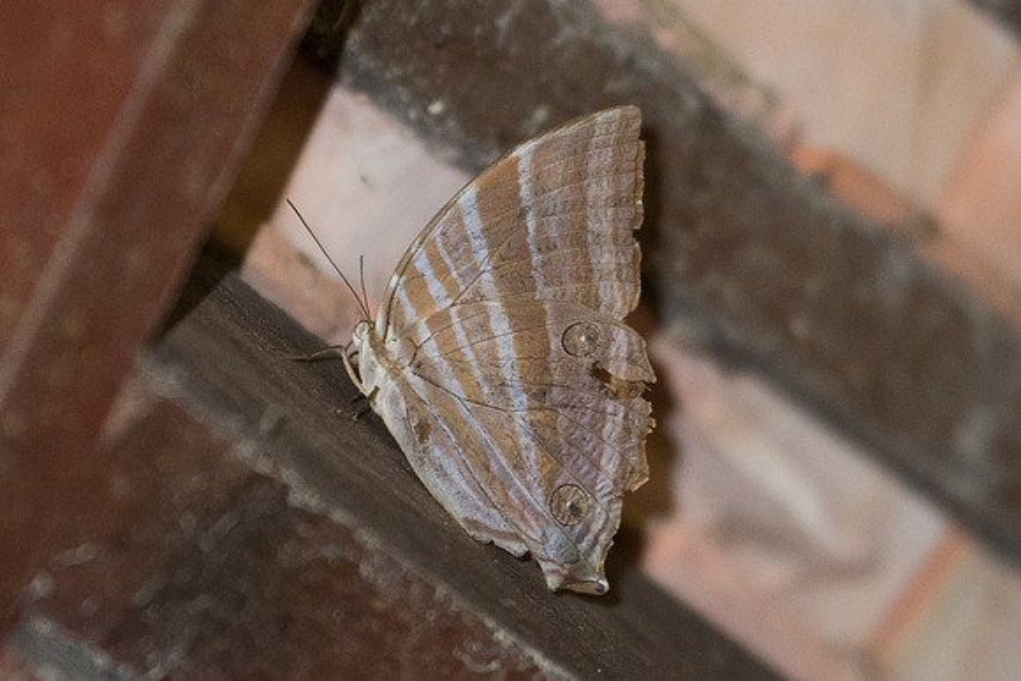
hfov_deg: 3.0
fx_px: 19821
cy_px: 374
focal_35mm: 699
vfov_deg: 2.0
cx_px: 511
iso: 1000
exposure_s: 1/250
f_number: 3
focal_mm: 150
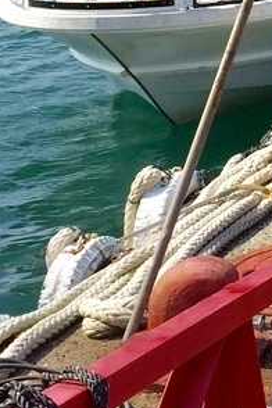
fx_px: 1394
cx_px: 387
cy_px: -36
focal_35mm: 123
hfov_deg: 10.8
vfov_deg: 16.2
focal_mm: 4.15
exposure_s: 1/2639
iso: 32
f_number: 2.2
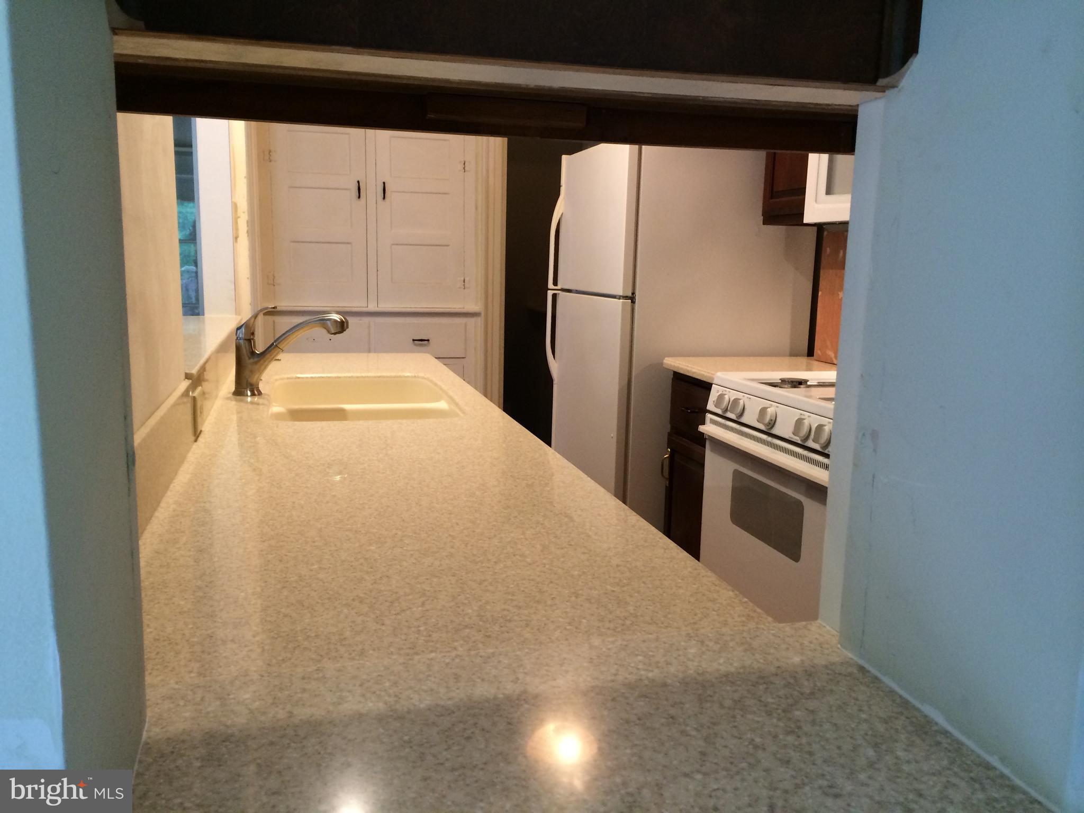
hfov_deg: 60.0
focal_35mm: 30
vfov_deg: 46.8
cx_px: 542
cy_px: 406
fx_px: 939
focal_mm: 4.12
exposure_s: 1/30
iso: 125
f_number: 2.2
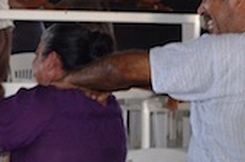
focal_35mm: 155
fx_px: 1056
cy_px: 72
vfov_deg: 8.8
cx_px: 233
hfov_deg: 13.1
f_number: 5
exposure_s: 1/60
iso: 1600
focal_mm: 35
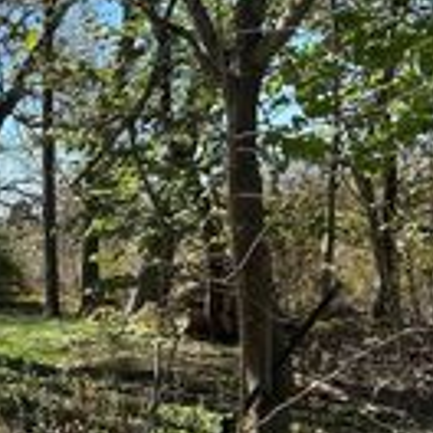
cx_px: -239
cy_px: 264
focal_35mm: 87
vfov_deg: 19.9
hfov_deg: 17.6
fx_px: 1231
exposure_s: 1/2571
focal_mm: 5.7
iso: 50
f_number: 1.5
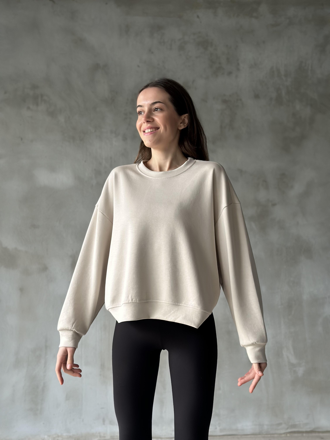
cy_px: 220
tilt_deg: +3.4
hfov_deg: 30.3
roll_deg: -0.3
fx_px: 610
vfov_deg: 39.7
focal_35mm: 48
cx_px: 165
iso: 200
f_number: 1.78
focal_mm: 6.86
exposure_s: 1/60
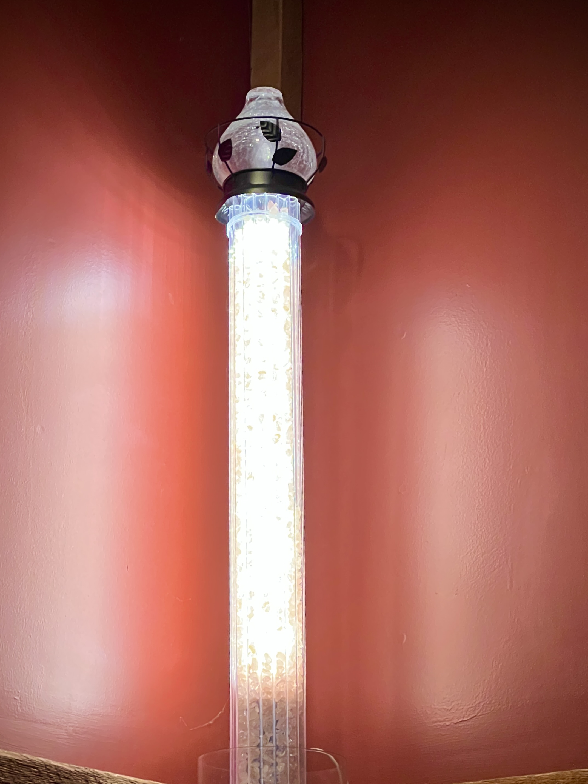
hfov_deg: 14.4
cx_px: 270
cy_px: 478
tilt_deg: +16.3
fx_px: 2333
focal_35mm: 103
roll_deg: -0.5
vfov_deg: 19.1
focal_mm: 9
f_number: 2.8
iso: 800
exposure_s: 1/60
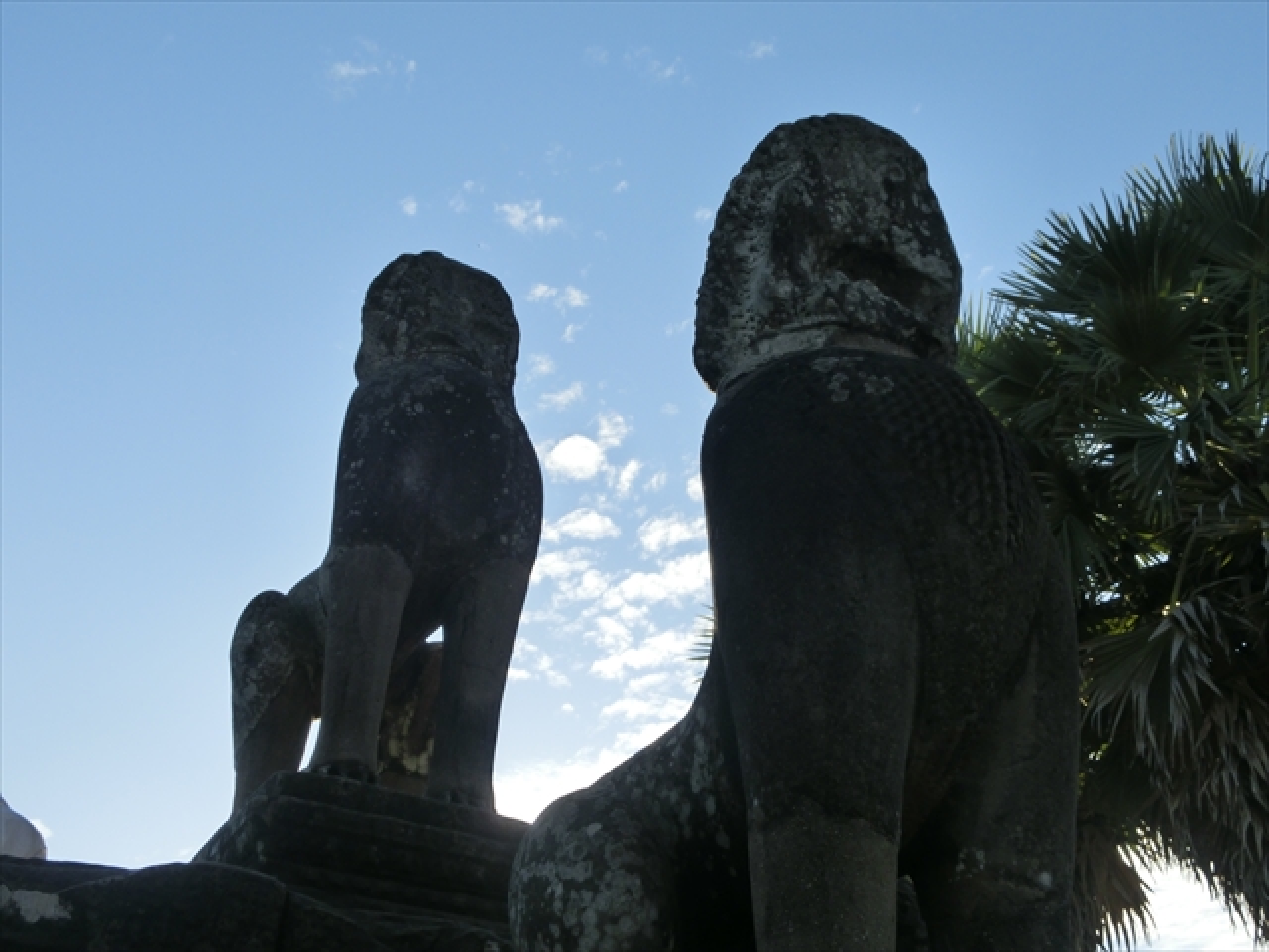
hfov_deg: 46.8
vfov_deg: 36.0
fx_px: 1466
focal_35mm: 40
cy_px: 476
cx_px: 634
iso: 80
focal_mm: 7.15
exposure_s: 1/125
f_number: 10.1
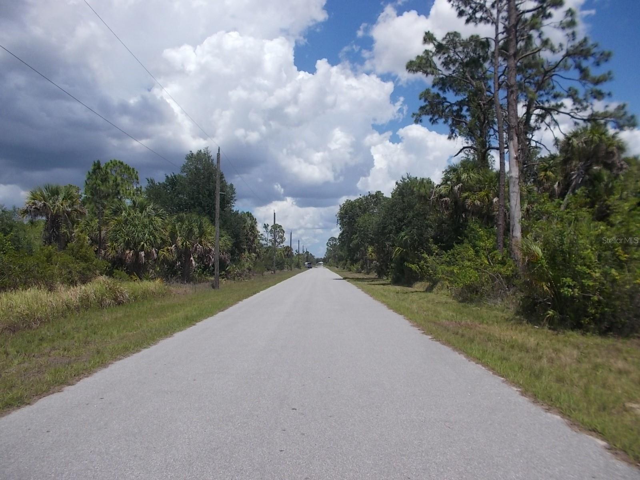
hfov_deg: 61.7
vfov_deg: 48.2
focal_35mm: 29
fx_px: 536
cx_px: 320
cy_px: 240
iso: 80
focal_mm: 4.1
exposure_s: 1/1499
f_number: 3.3
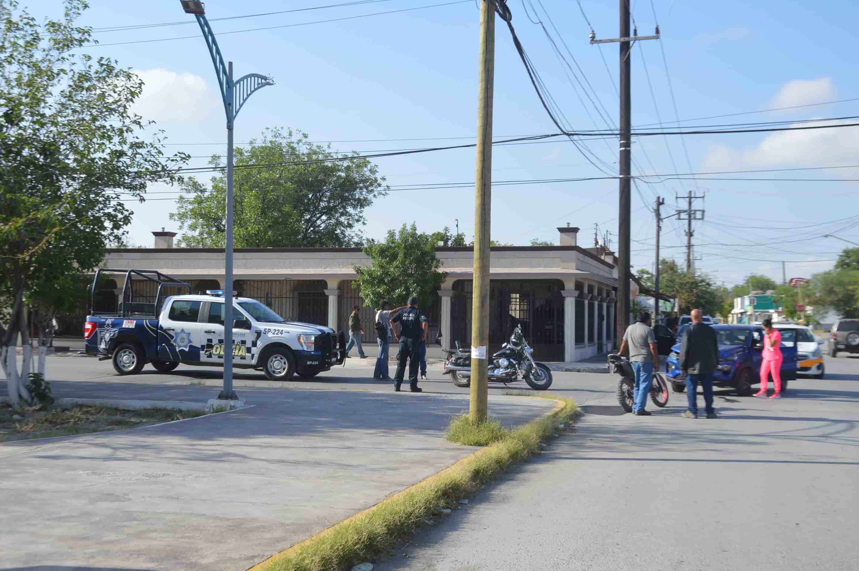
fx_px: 1144
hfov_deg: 41.1
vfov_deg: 28.0
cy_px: 272
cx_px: 430
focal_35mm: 48
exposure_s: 1/250
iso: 100
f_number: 8
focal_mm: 30
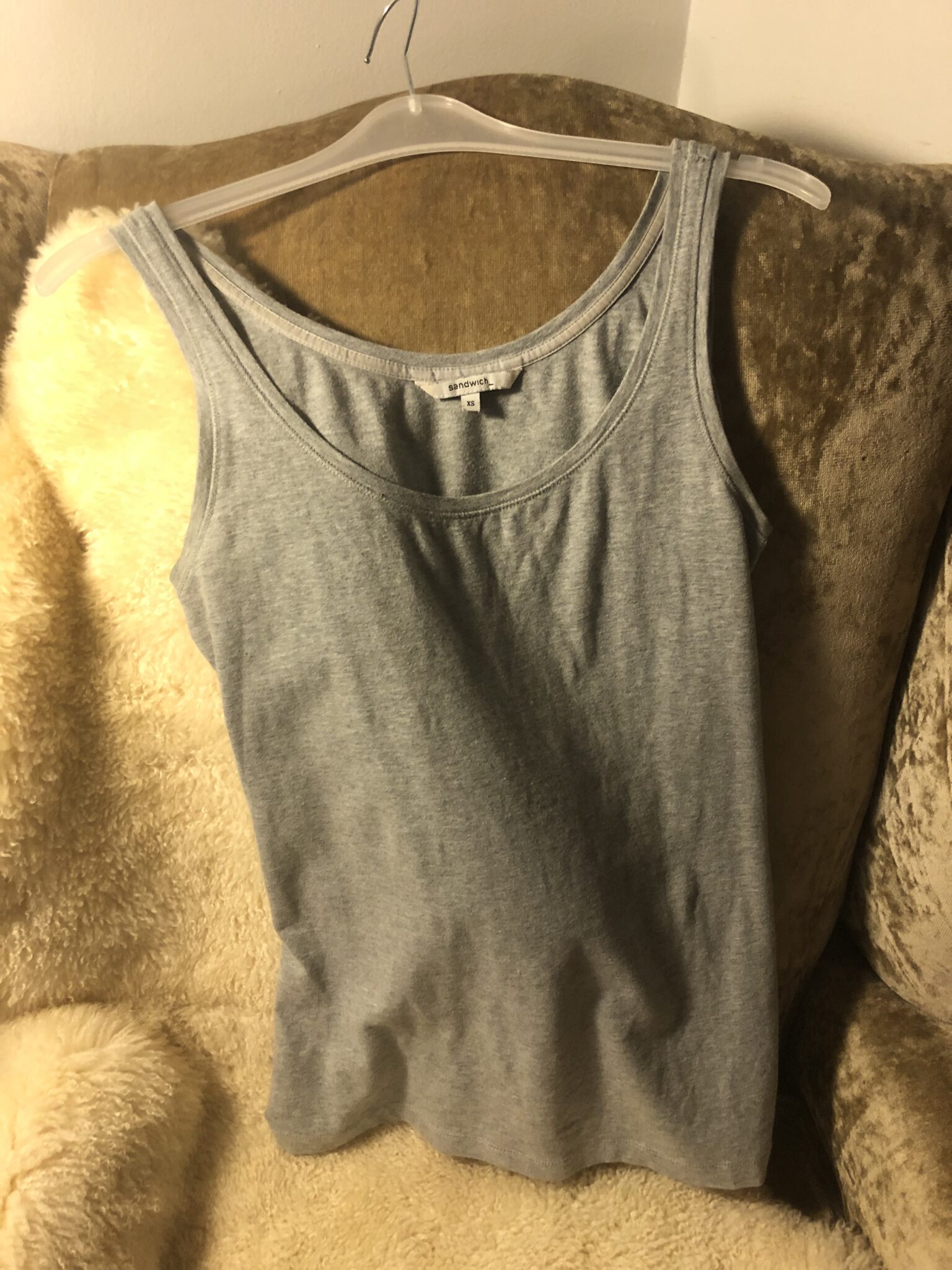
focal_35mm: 28
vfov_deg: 63.4
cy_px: 635
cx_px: 476
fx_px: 1027
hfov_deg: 49.7
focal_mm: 3.99
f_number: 1.8
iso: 80
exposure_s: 1/15
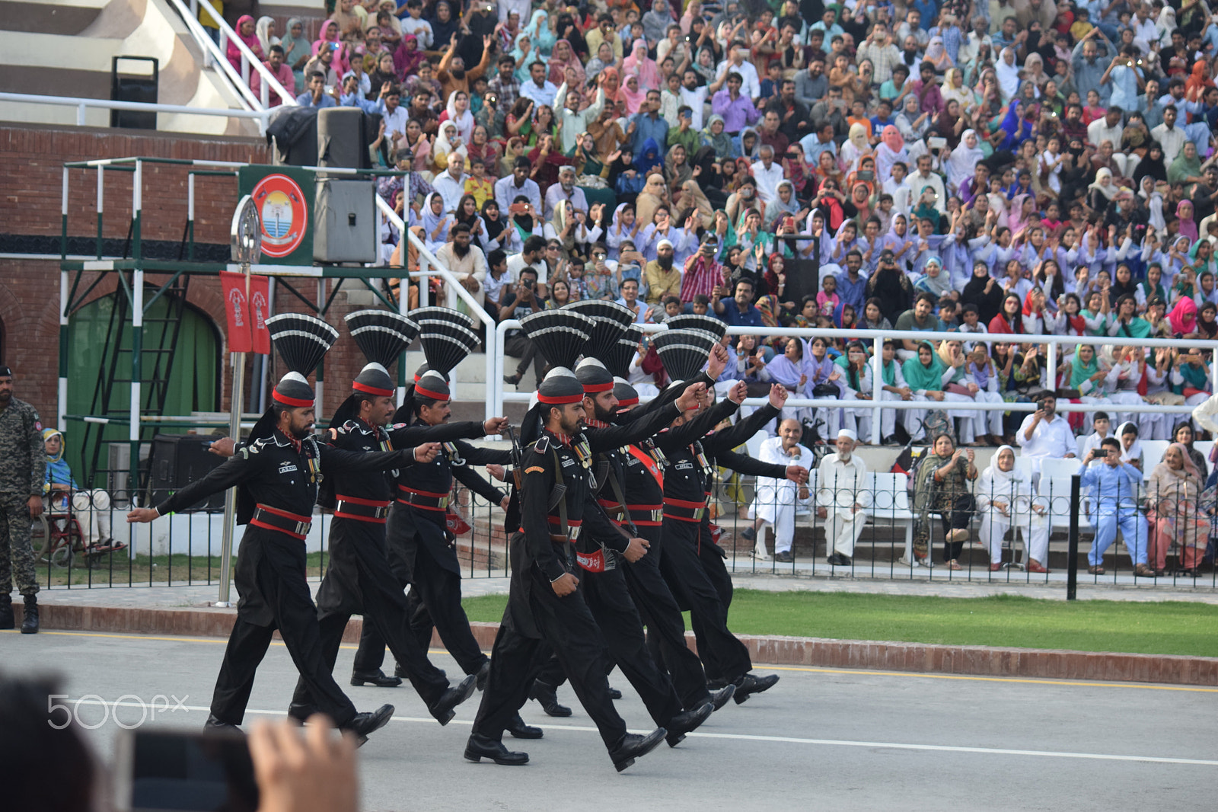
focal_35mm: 102
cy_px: 406
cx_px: 609
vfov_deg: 13.4
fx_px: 3450
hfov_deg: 20.0
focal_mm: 68
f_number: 4.5
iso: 720
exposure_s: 1/1000
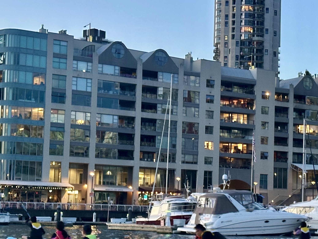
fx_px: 854
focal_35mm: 93
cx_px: 206
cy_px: 146
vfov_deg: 15.9
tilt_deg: +7.8
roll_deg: +0.3
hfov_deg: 21.0
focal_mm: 6.86
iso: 250
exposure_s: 1/45
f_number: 1.78
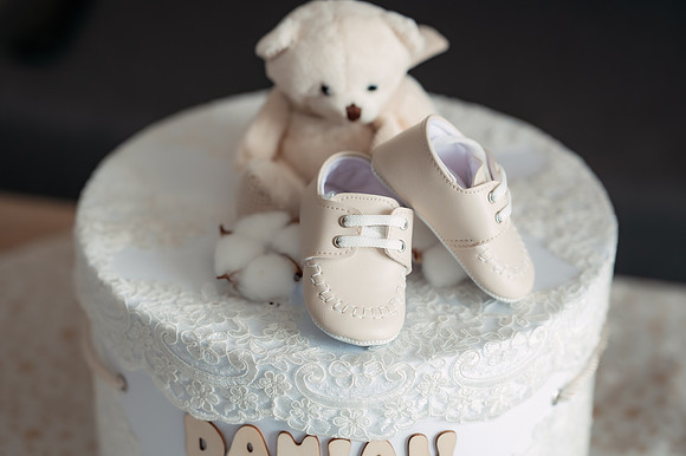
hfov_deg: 23.9
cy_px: 228
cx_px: 343
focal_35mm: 85
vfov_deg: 16.1
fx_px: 1619
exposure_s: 1/250
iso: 800
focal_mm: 85
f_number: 2.5
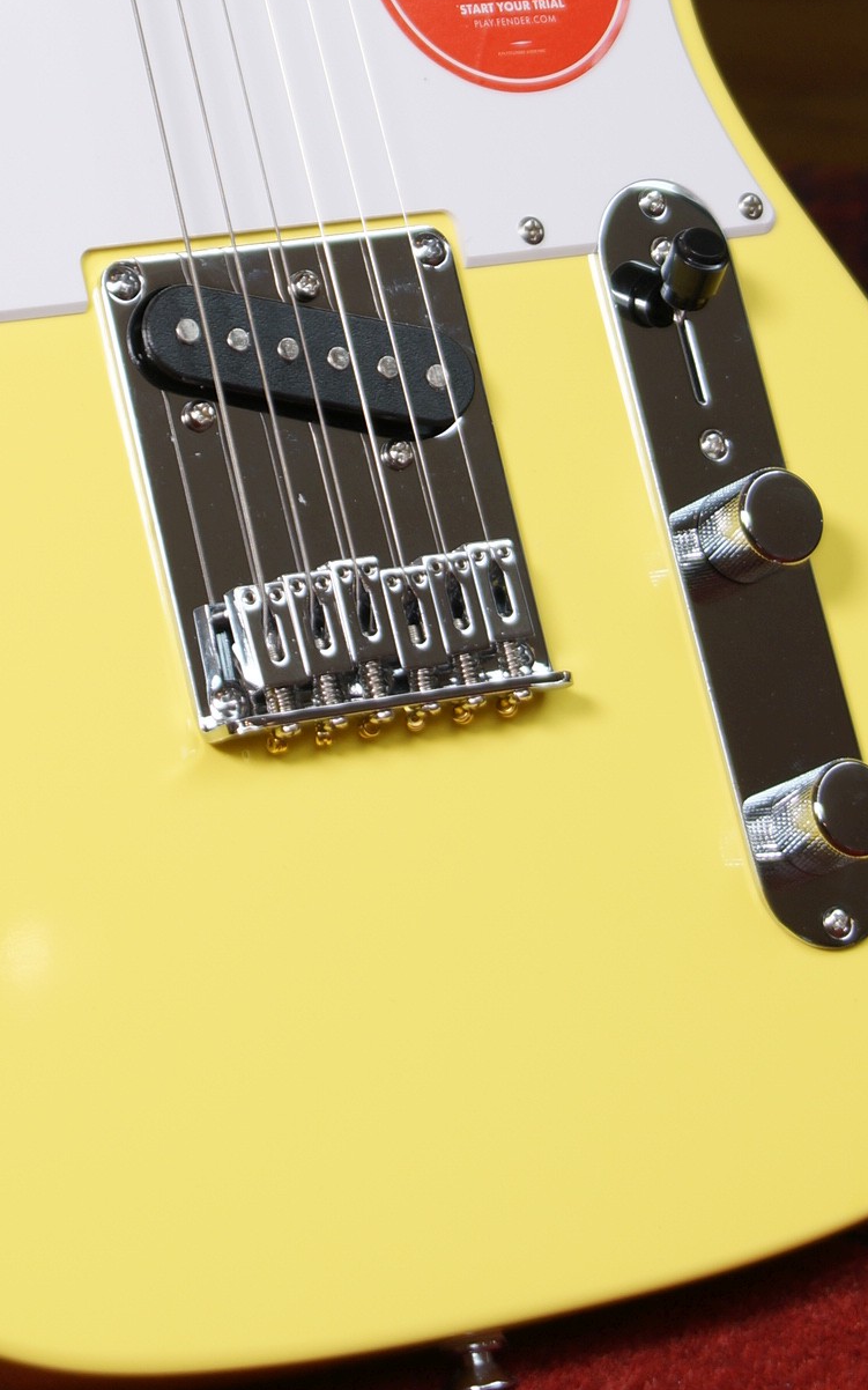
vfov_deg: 11.9
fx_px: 6587
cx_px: 268
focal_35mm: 174
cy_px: 87
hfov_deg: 7.5
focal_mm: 50
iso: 100
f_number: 5
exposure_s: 1/30
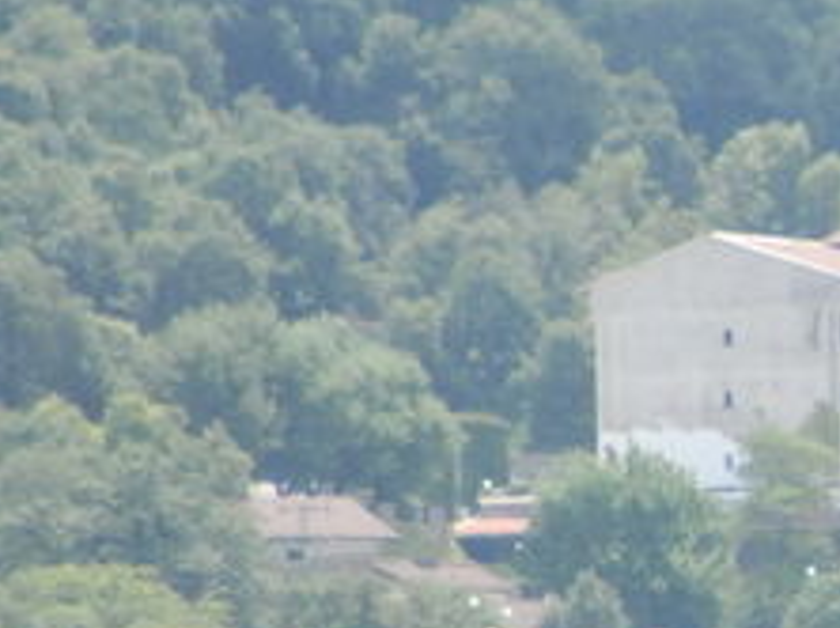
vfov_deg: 1.1
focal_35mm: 1301
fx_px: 31536
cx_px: 1525
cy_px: 619
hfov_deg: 1.5
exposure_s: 1/800
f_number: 5.6
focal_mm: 200
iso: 560
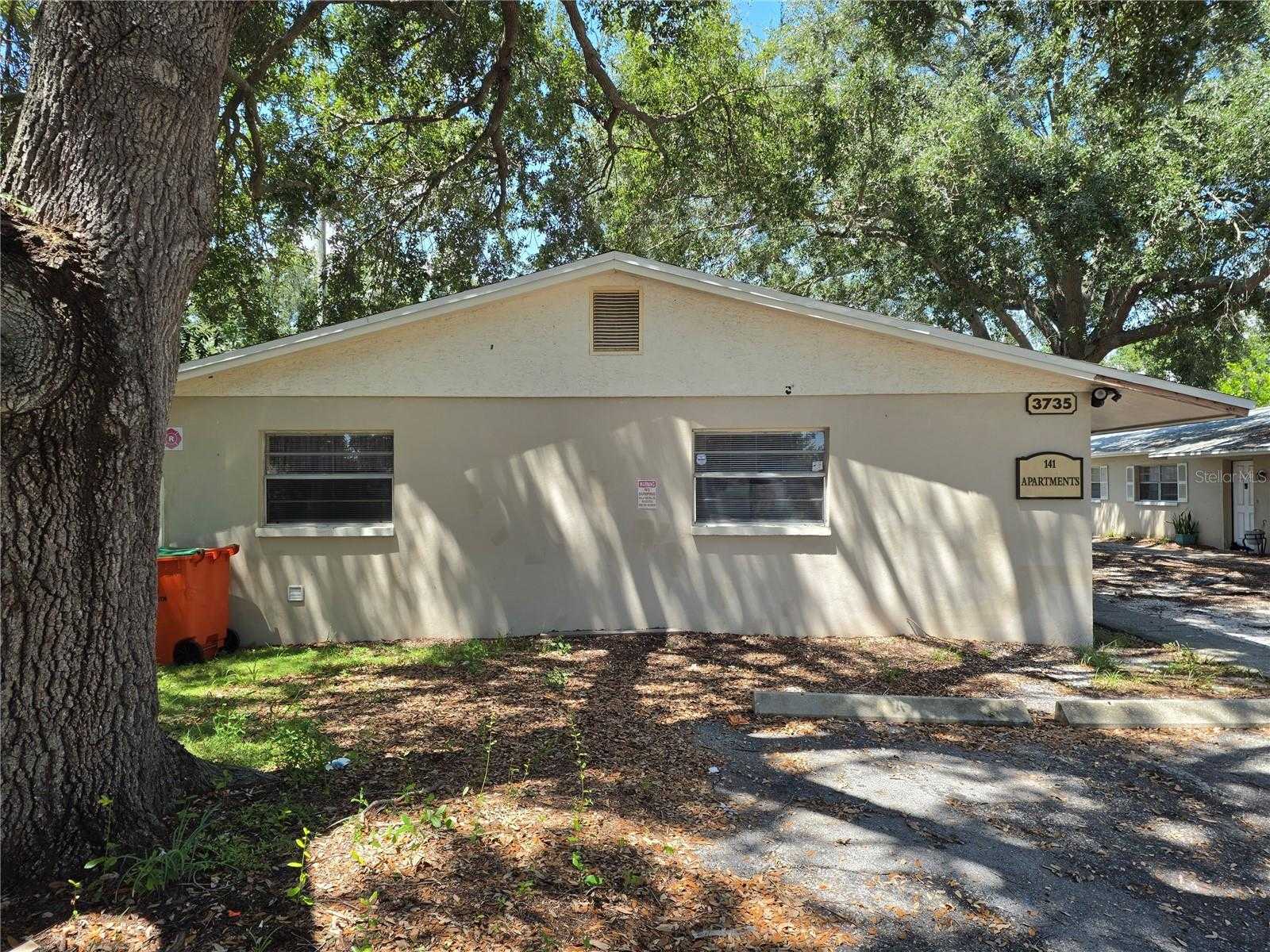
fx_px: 844
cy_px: 476
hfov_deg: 73.9
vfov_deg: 58.9
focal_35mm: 23
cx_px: 635
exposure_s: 1/359
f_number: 1.7
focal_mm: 6.25
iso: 32
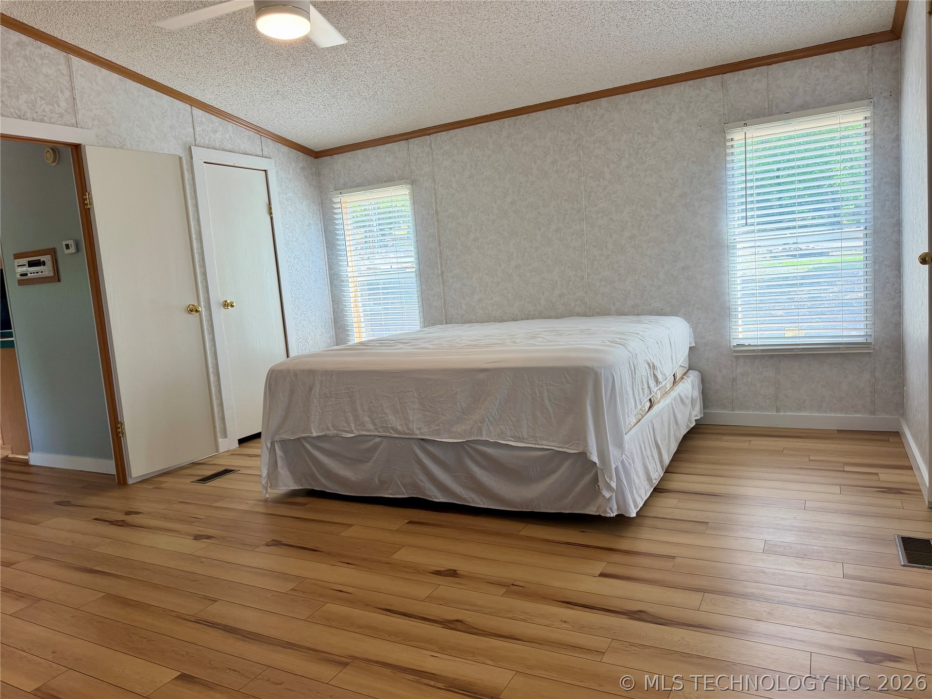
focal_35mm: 24
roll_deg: +5.8
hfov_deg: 71.6
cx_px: 466
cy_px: 350
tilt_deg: -7.6
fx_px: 646
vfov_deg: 56.8
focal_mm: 6.76
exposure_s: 1/200
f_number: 1.78
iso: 125
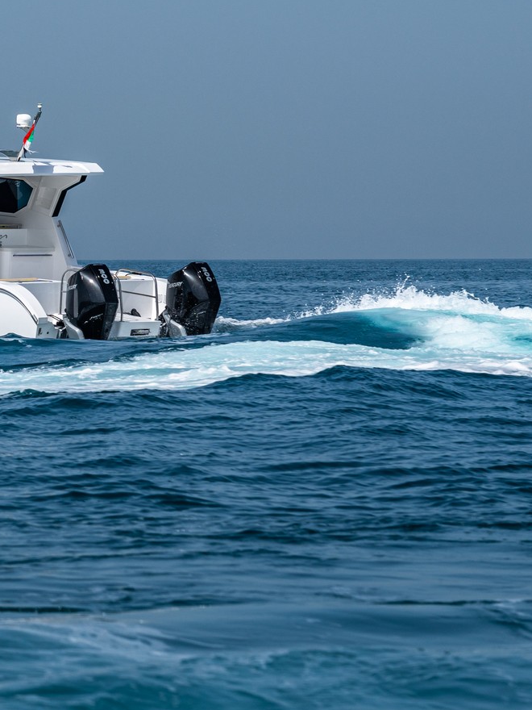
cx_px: -168
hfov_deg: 6.3
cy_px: 220
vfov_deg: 8.4
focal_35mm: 235
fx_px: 4815
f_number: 8
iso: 50
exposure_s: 1/640
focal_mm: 105
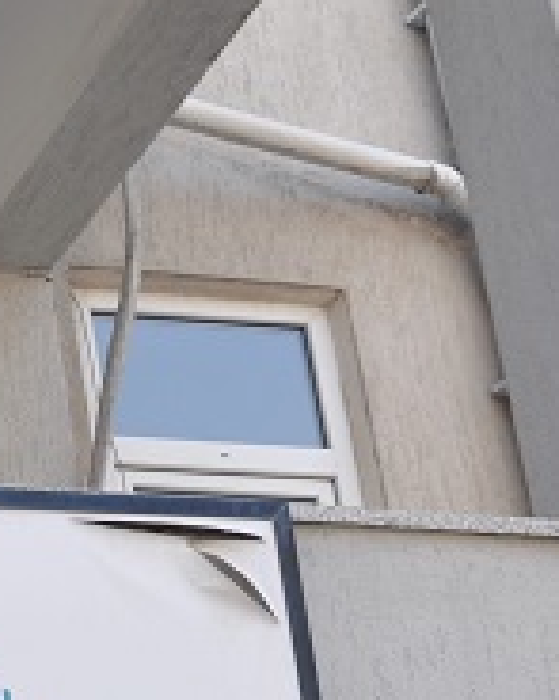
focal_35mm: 129
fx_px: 2670
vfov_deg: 14.9
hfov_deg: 11.2
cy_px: 411
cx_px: -430
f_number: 6.3
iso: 200
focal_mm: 28
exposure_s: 1/160
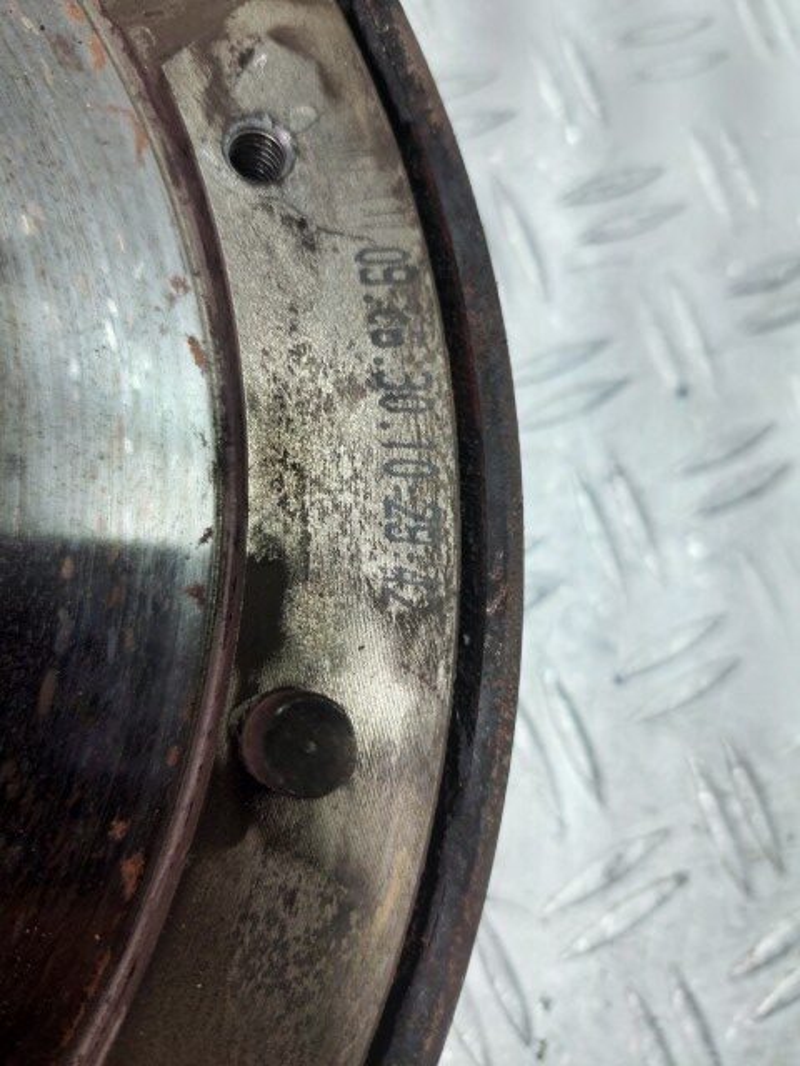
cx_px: 400
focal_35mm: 25
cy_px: 533
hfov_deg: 54.9
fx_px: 770
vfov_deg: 69.4
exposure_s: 1/50
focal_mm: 5.23
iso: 50
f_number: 1.8
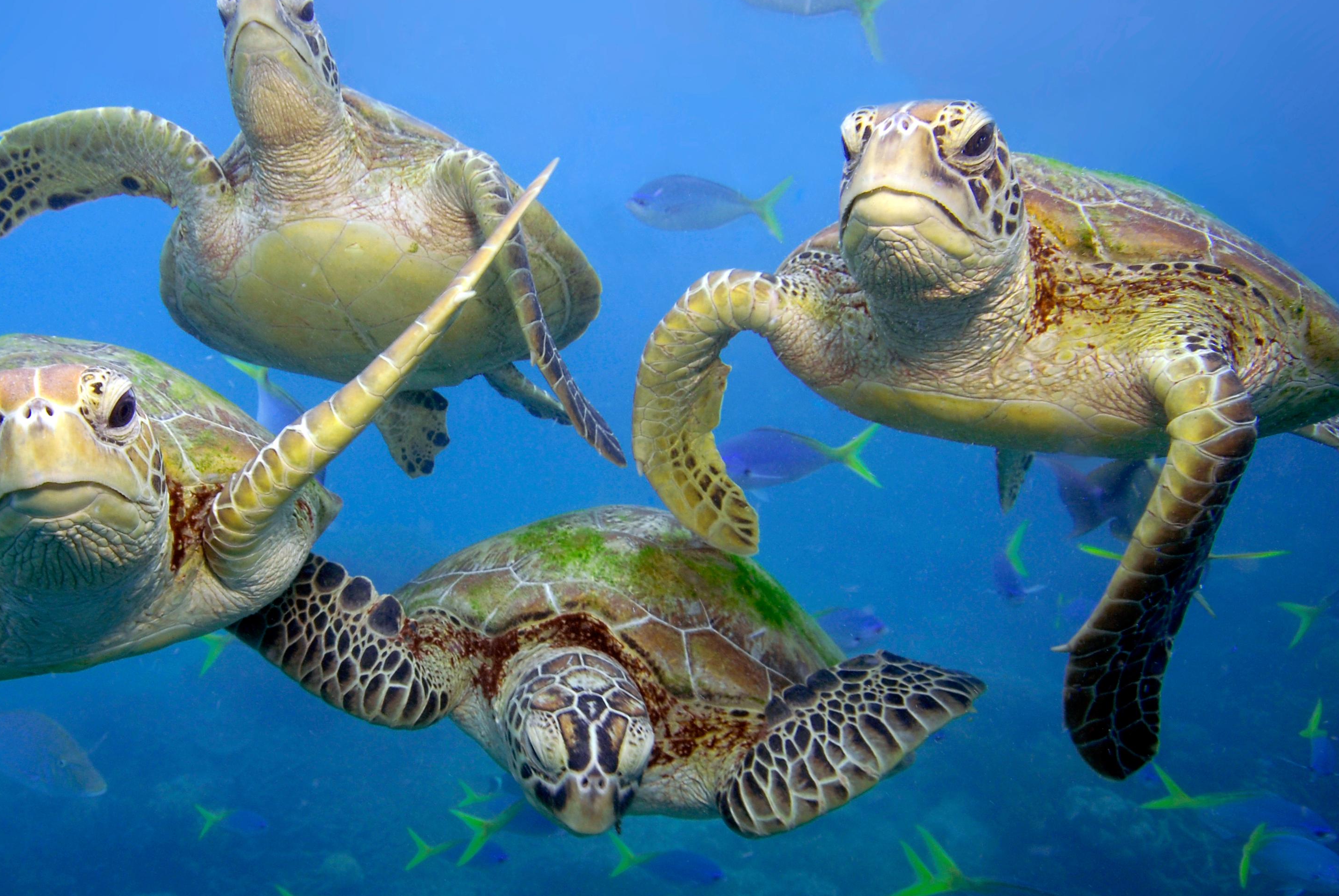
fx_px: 1043
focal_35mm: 28
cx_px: 481
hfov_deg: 64.2
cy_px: 481
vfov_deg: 46.5
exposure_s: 1/160
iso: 200
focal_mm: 14
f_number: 7.1
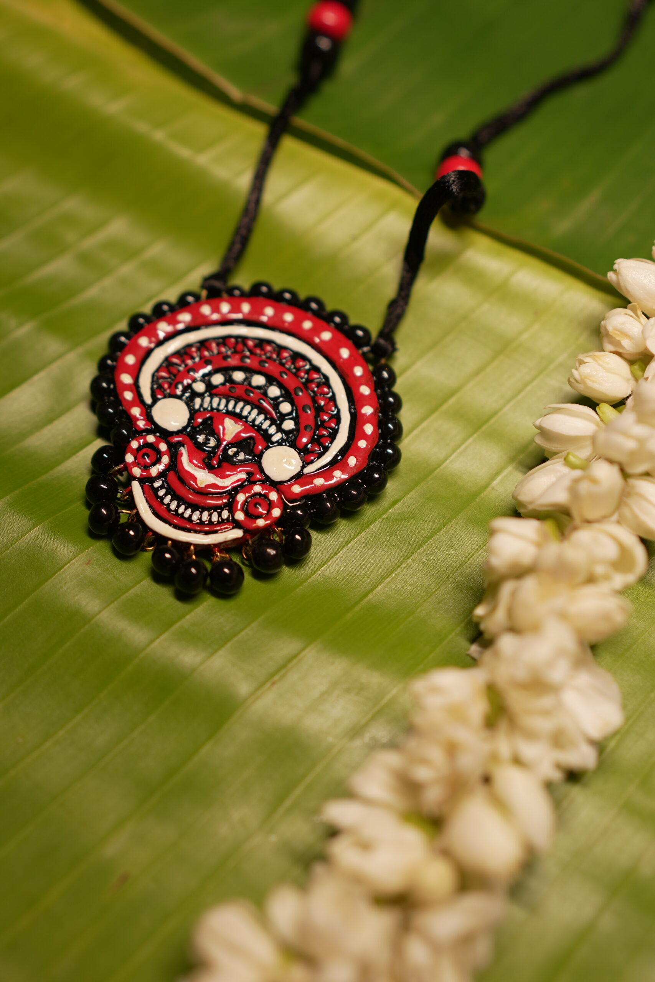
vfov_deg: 38.2
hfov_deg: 26.0
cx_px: 328
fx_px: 1419
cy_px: 491
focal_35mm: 52
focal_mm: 35
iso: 160
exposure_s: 1/200
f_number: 2
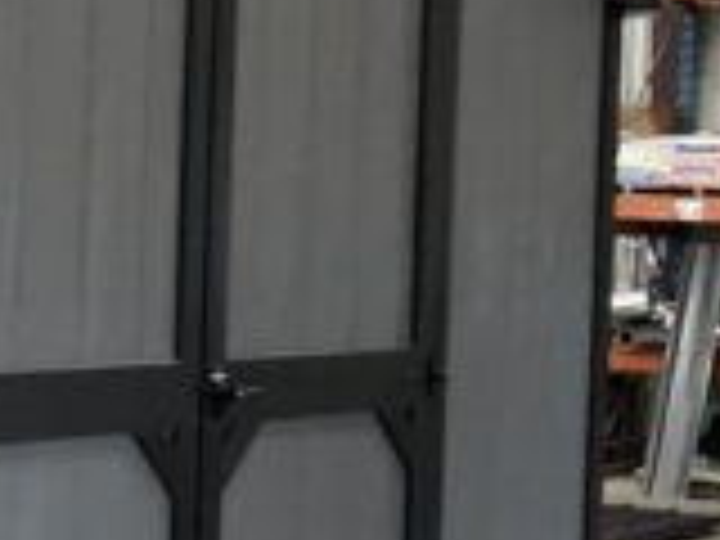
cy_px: 292
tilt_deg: -3.1
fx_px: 2267
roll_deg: -0.4
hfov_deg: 15.9
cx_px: -486
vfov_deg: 13.6
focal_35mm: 109
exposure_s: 1/60
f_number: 1.8
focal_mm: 3
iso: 200
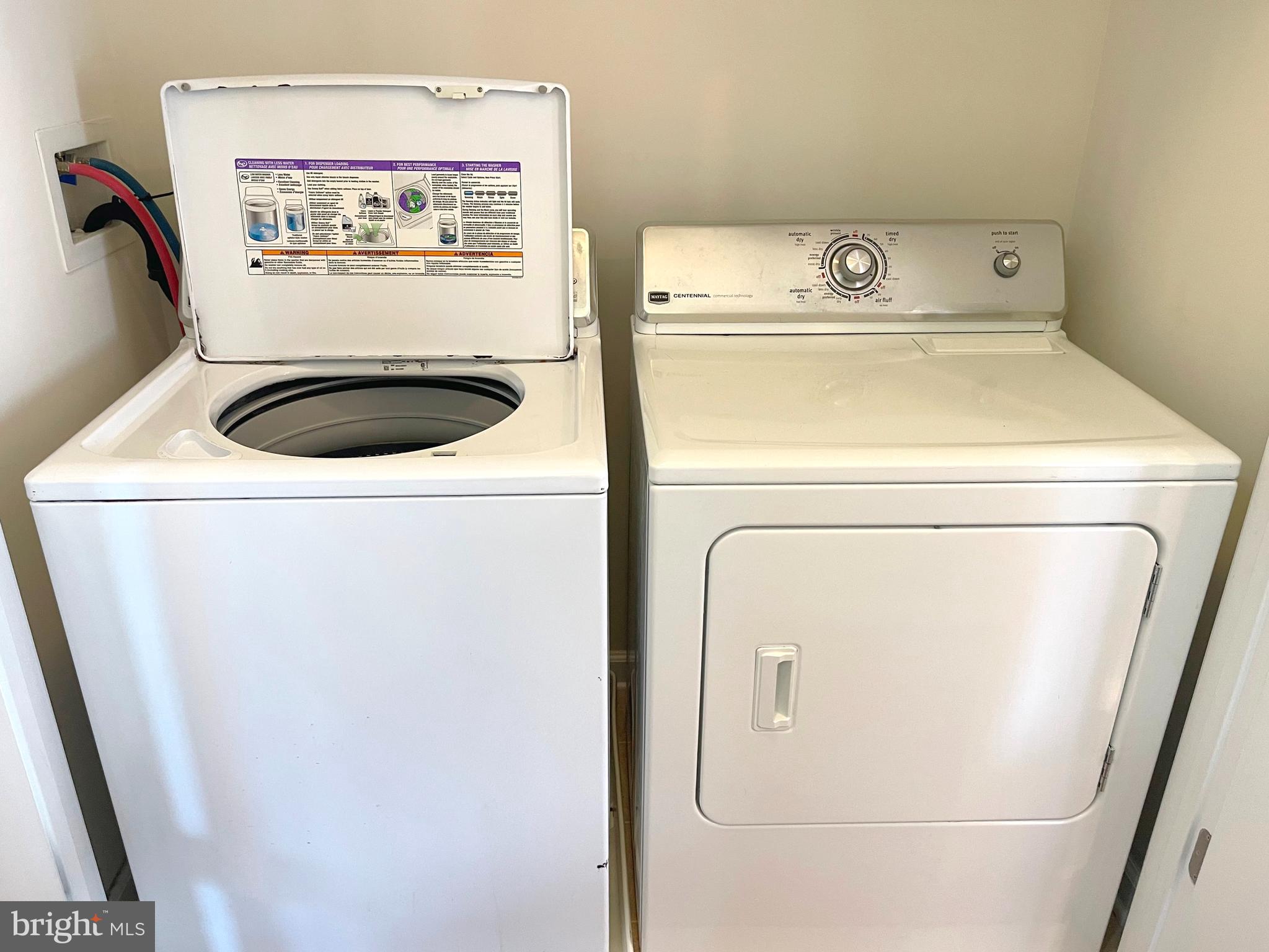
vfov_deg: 54.9
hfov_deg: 69.4
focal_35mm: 25
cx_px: 634
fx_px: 917
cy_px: 476
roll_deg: +1.5
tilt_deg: -25.2
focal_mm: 5.1
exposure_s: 1/60
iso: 125
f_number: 1.6
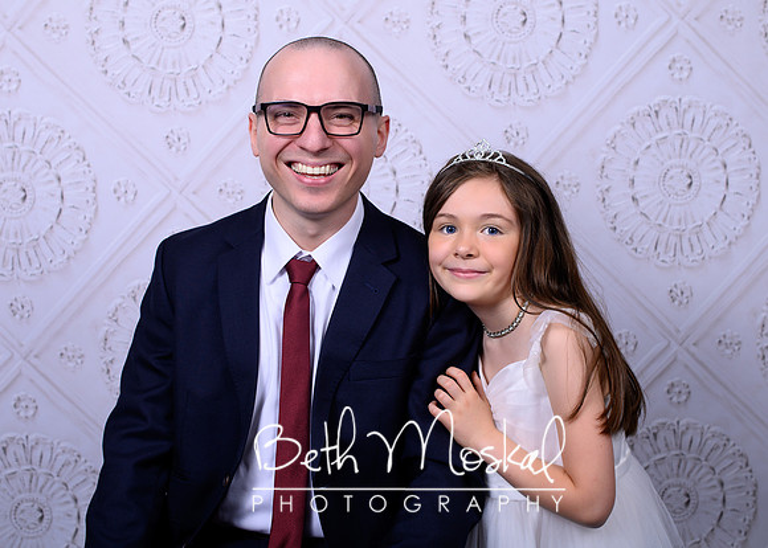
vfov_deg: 23.1
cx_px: 374
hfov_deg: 31.9
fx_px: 1344
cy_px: 260
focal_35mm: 62
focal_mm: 50
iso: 100
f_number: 5.6
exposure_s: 1/200
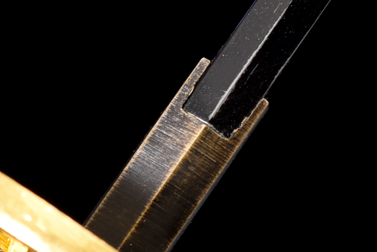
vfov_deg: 4.0
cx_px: 254
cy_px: 24
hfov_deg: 6.1
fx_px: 3562
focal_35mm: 340
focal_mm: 60
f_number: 9
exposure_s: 1/160
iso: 200
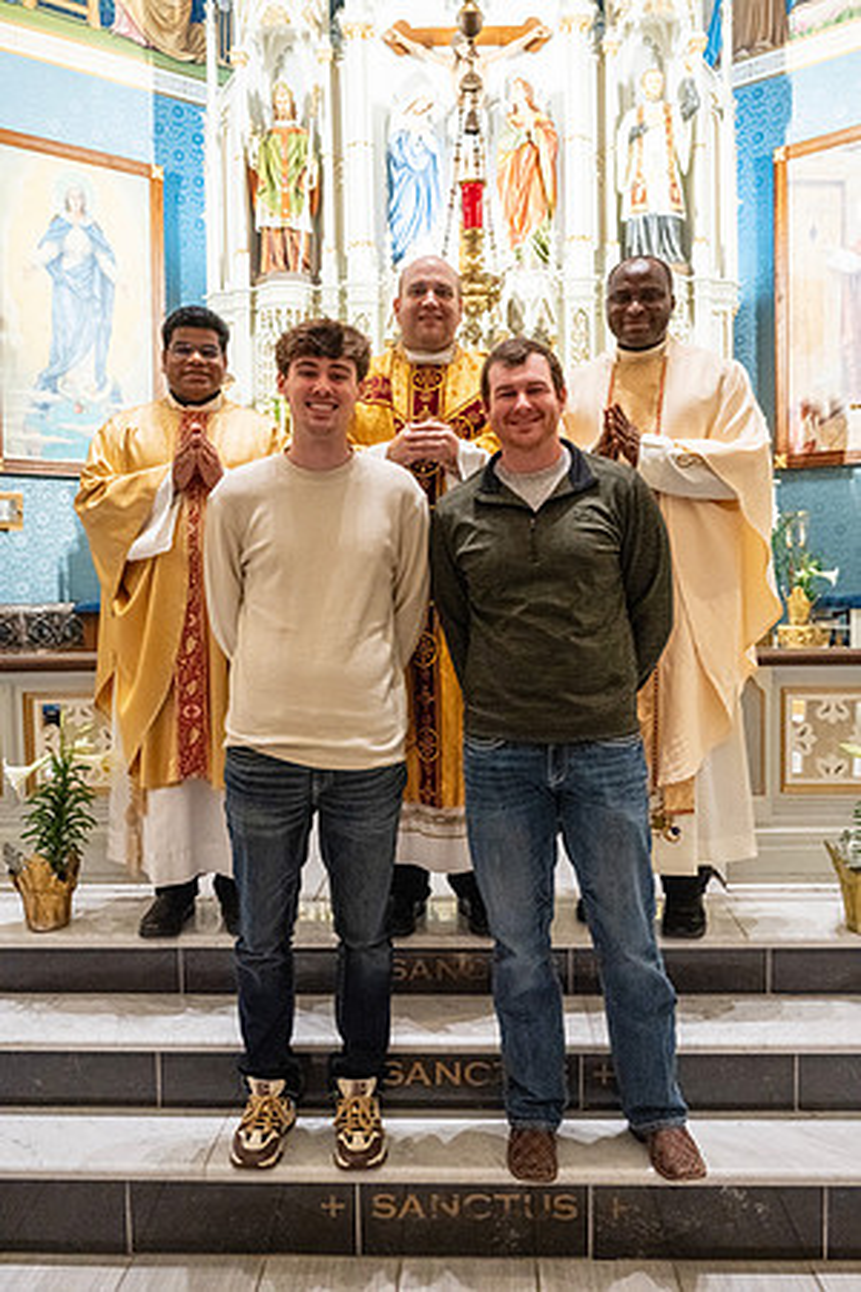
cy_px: 646
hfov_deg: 39.4
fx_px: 1202
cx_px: 430
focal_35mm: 34
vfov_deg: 56.5
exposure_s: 1/60
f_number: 7.1
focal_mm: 33.5
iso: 5000
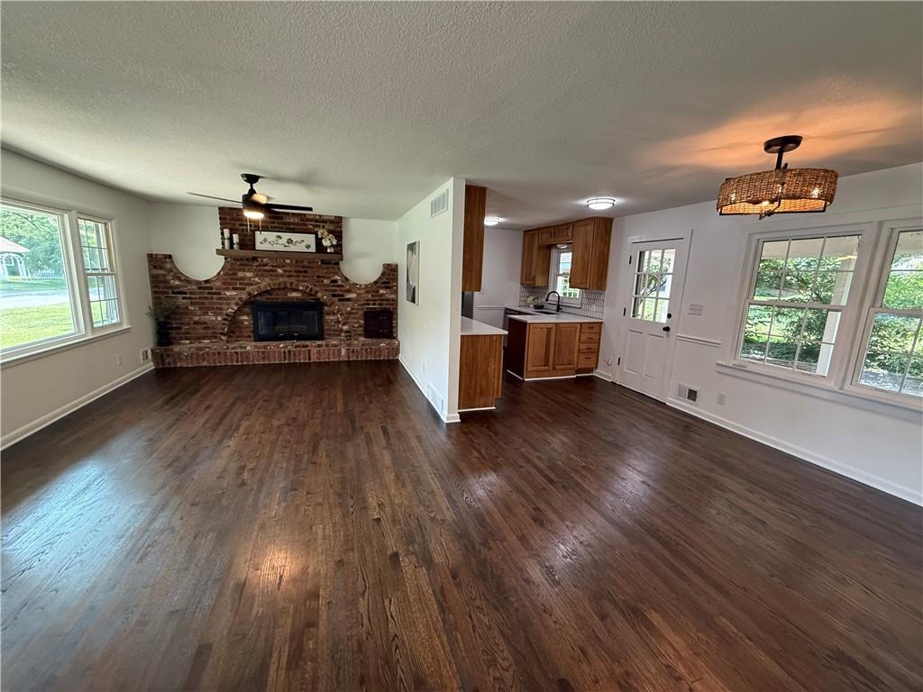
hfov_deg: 102.1
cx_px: 462
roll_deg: -1.5
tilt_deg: -10.7
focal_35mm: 14
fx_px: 373
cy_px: 346
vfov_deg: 85.7
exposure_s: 1/120
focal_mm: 2.22
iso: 250
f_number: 2.2
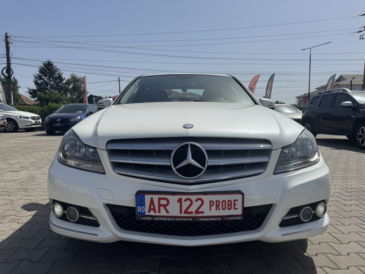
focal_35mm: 24
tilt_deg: -4.7
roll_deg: -0.3
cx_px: 182
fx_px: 253
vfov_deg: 56.8
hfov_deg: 71.6
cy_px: 137
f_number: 1.78
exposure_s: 1/10417
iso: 80
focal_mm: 6.76
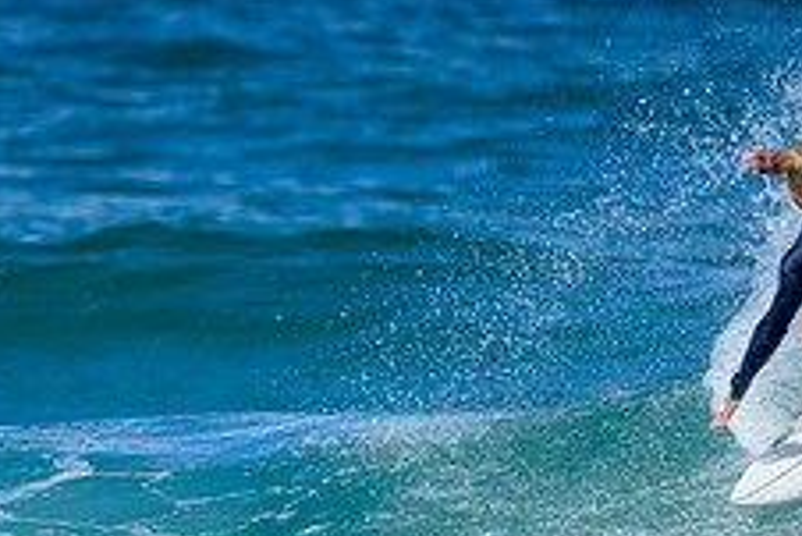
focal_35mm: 2056
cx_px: 422
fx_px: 45831
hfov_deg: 1.0
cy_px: 541
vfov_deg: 0.7
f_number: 6.3
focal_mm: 800
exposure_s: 1/2500
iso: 360
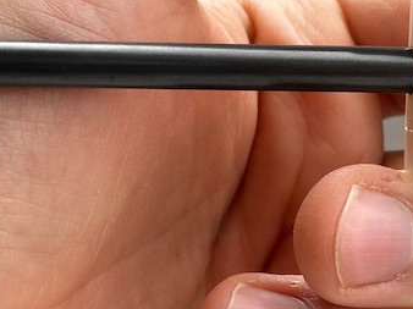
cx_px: 205
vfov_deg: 8.1
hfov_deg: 10.9
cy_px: 76
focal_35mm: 182
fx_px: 2170
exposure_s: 1/880
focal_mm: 6.86
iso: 64
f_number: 1.78
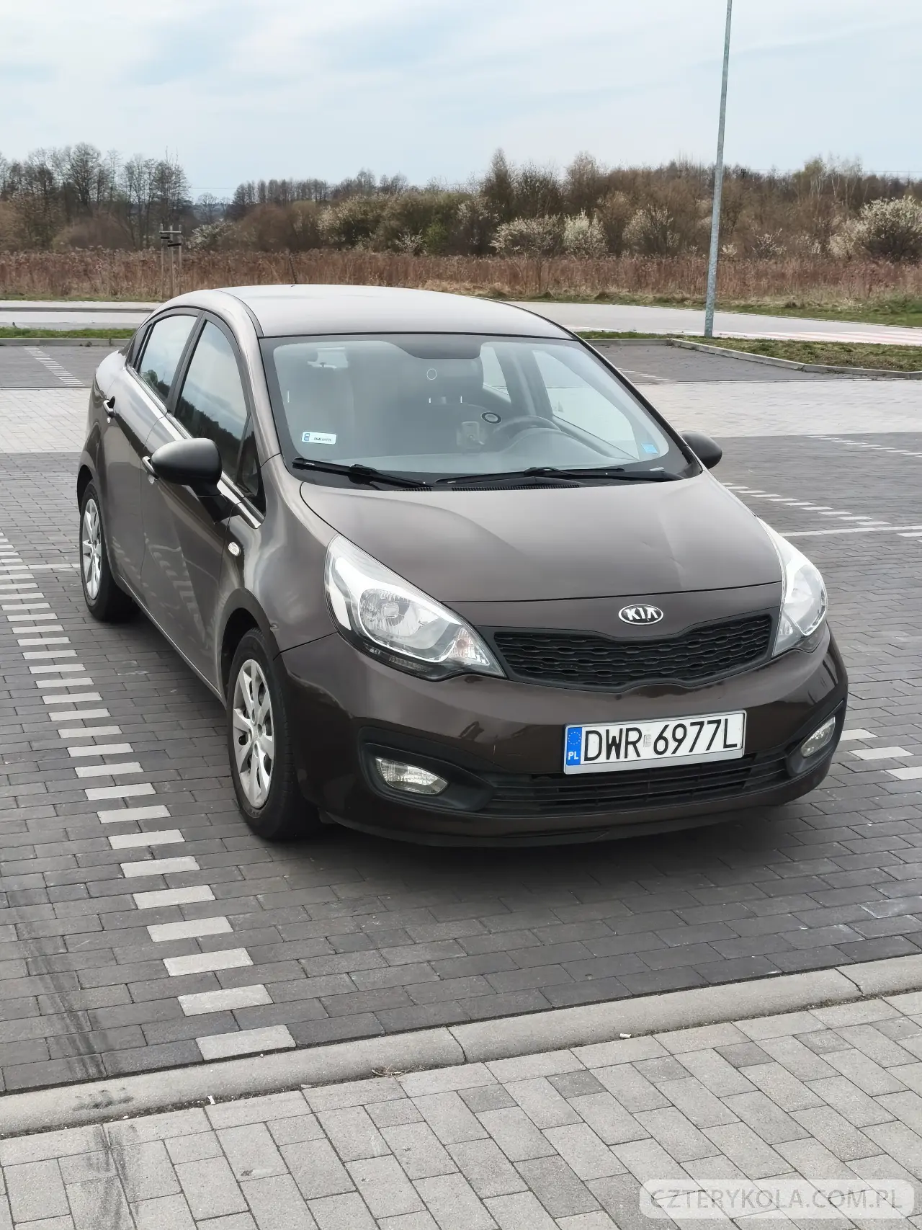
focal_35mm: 46
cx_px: 461
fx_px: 1634
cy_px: 615
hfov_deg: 31.5
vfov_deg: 41.2
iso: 50
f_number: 1.7
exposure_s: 1/291
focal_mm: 6.06
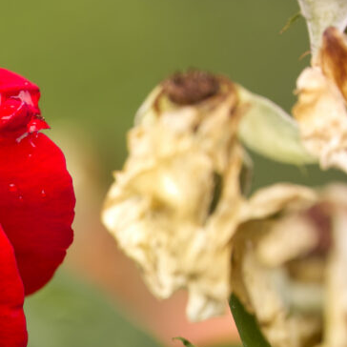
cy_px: 190
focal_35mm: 251
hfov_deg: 6.9
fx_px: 2847
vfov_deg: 7.0
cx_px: -53
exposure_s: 1/320
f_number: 2.8
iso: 200
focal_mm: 70
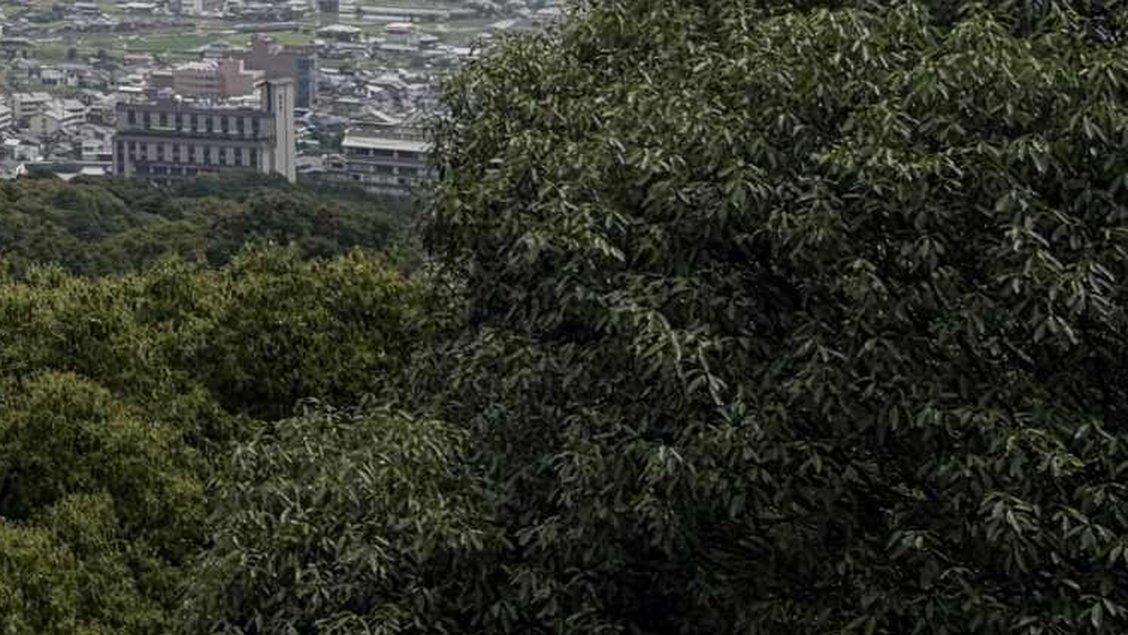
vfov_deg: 11.6
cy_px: -527
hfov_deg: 20.3
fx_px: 2872
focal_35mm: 96
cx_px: -354
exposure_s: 1/10101
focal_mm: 5.96
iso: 50
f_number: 1.6
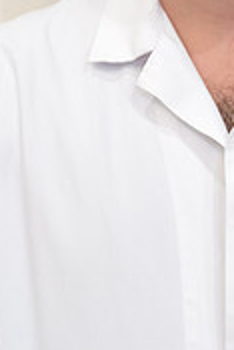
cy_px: -74
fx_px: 4505
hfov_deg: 3.0
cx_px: 224
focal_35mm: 463
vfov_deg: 4.4
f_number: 4
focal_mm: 180
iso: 5000
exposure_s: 1/80
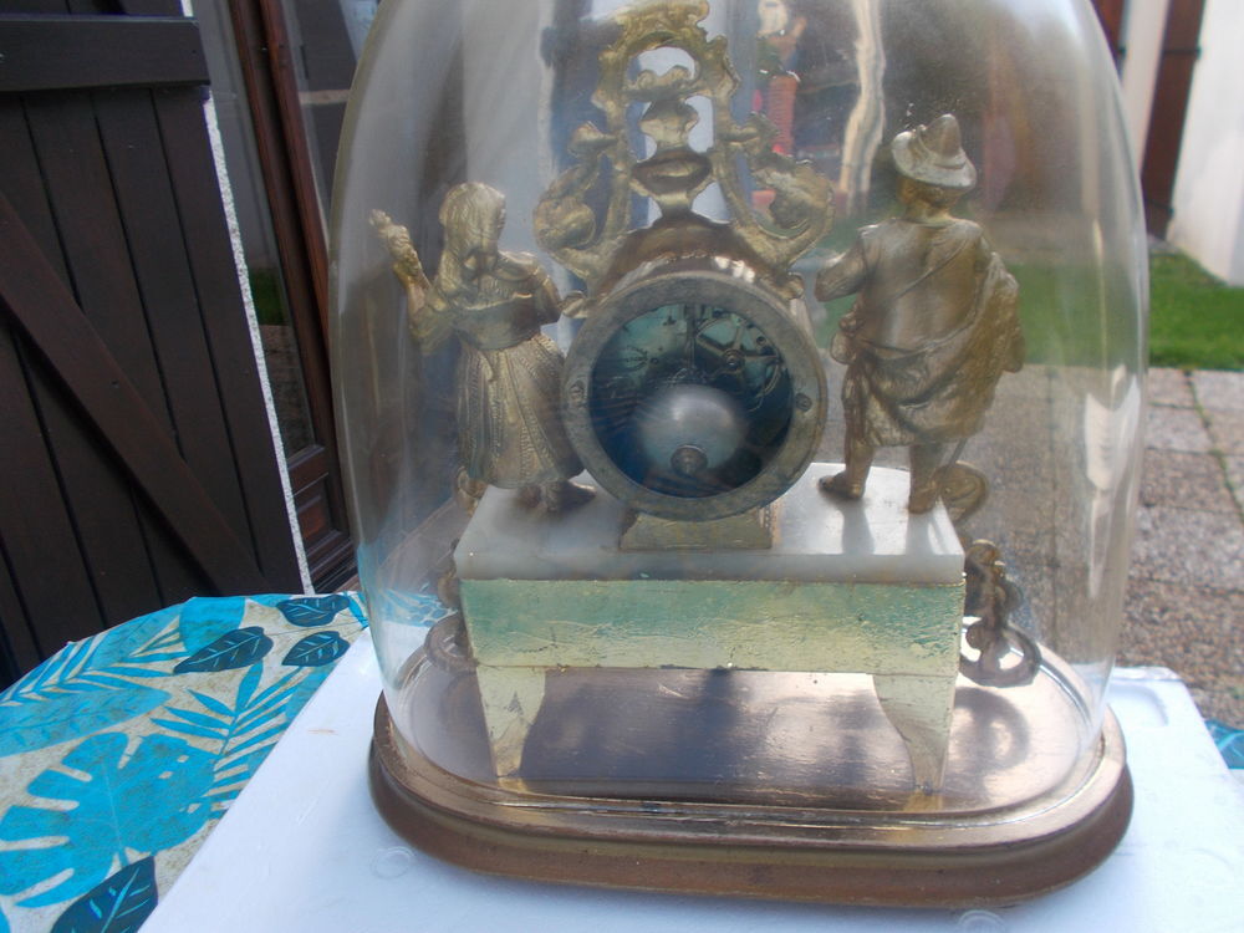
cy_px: 466
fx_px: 934
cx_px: 622
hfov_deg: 67.3
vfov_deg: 53.1
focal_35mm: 26
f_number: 3.2
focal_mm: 4.6
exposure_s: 1/80
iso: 80
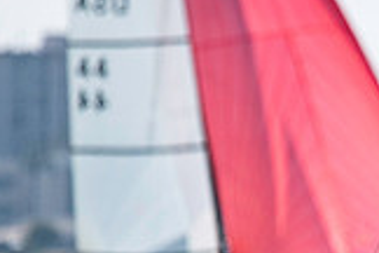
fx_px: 17012
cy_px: 331
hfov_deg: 1.3
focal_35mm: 1616
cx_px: 594
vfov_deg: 0.9
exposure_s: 1/5000
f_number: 4
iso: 250
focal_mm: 300
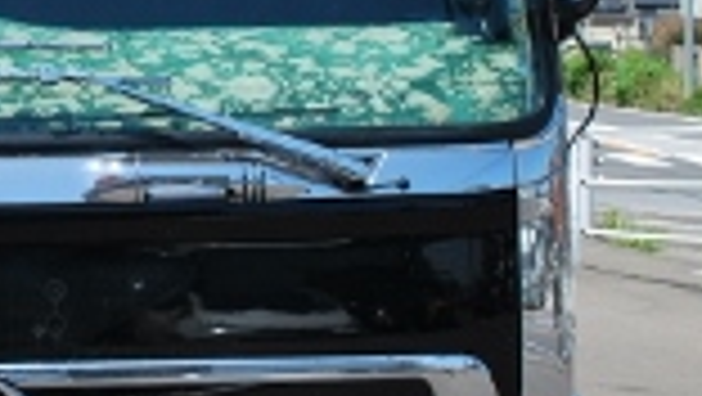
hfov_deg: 10.9
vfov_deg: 6.3
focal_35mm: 194
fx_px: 3614
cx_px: -112
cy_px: 32
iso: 100
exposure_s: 1/200
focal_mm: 30
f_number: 7.1
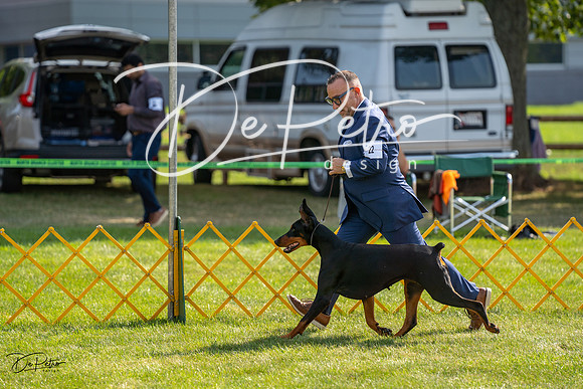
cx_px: 292
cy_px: 194
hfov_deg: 10.3
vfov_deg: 6.9
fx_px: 3239
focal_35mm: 200
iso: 200
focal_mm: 200
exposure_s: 1/1600
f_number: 3.5
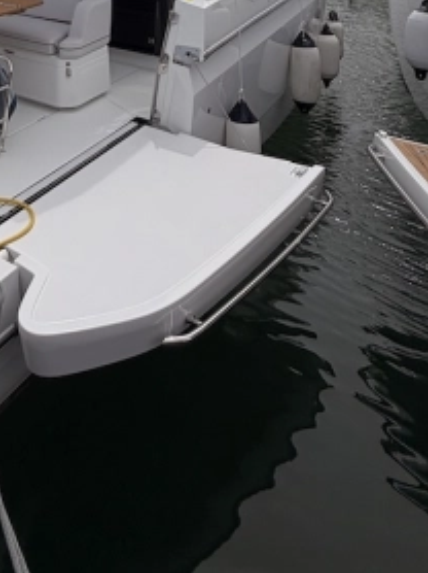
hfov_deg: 34.8
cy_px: -87
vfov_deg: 39.1
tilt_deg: +1.3
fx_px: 611
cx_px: -6
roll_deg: -1.6
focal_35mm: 37
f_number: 2.2
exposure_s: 1/2506
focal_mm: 2.22
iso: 20
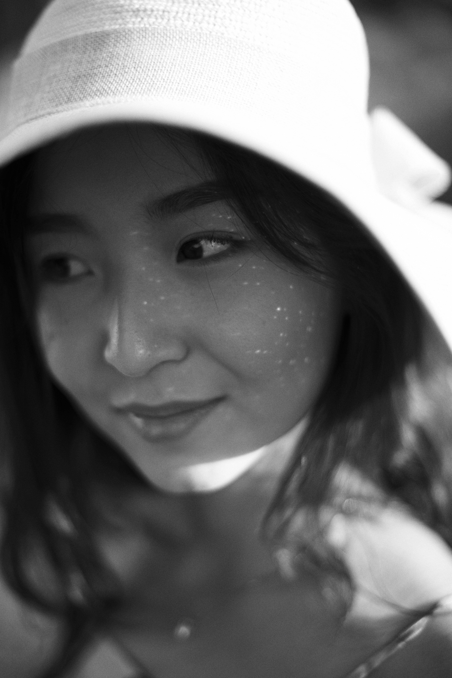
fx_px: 941
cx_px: 226
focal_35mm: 50
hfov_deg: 27.0
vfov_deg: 39.6
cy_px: 339
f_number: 1.8
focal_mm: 50
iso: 100
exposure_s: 1/640
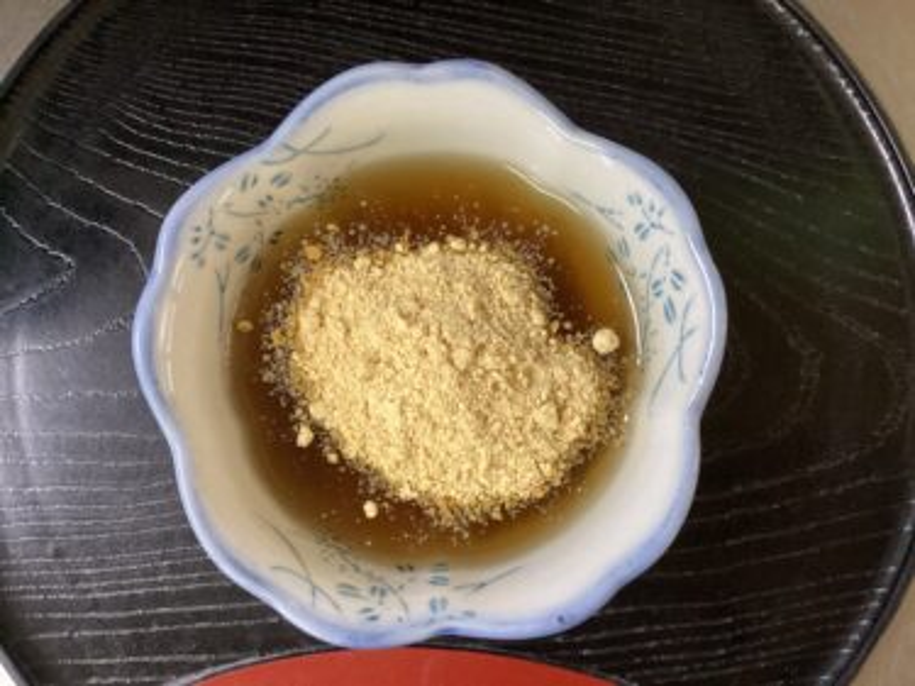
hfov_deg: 58.4
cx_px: 458
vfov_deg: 45.4
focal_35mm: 31
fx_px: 819
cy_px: 343
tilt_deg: -82.0
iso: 320
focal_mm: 3.3
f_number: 2.4
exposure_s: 1/60
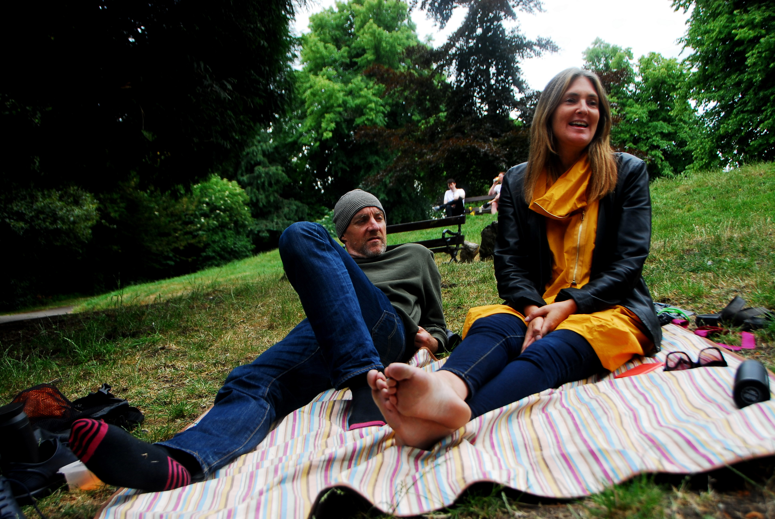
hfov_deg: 53.1
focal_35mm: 36
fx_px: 776
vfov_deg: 37.0
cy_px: 260
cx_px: 388
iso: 100
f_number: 3.8
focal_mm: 24
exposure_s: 1/160
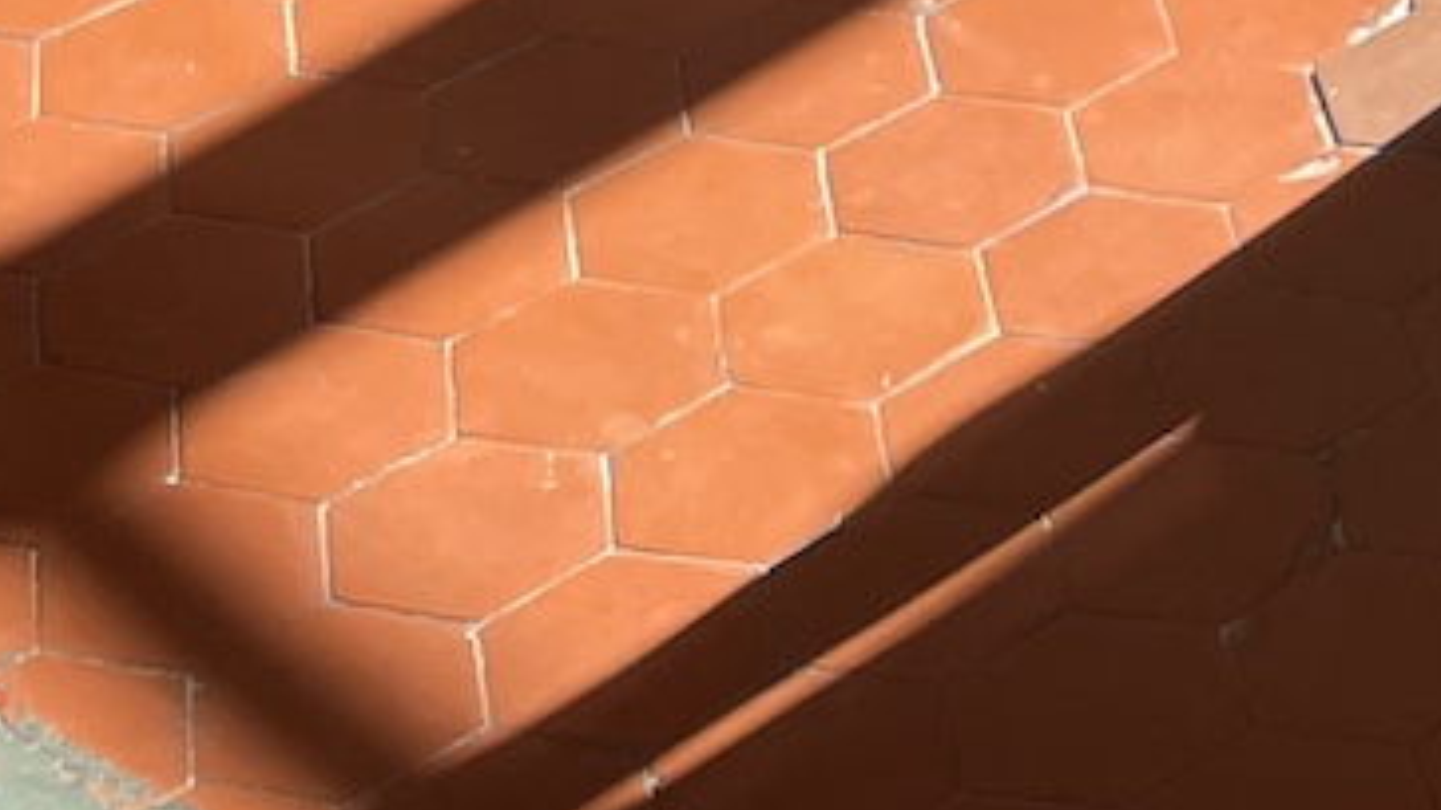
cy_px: -2621
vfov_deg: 6.3
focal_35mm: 150
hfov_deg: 13.6
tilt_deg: -4.2
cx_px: 2104
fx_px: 5730
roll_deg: -0.6
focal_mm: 4.2
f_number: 1.6
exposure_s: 1/179
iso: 32
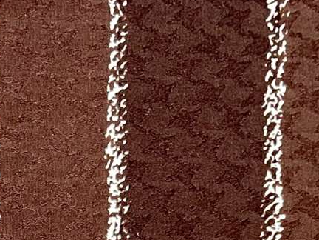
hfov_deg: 16.6
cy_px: 531
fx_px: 1023
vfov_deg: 11.5
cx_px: -106
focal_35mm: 111
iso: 160
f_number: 1.6
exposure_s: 1/60
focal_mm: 5.1
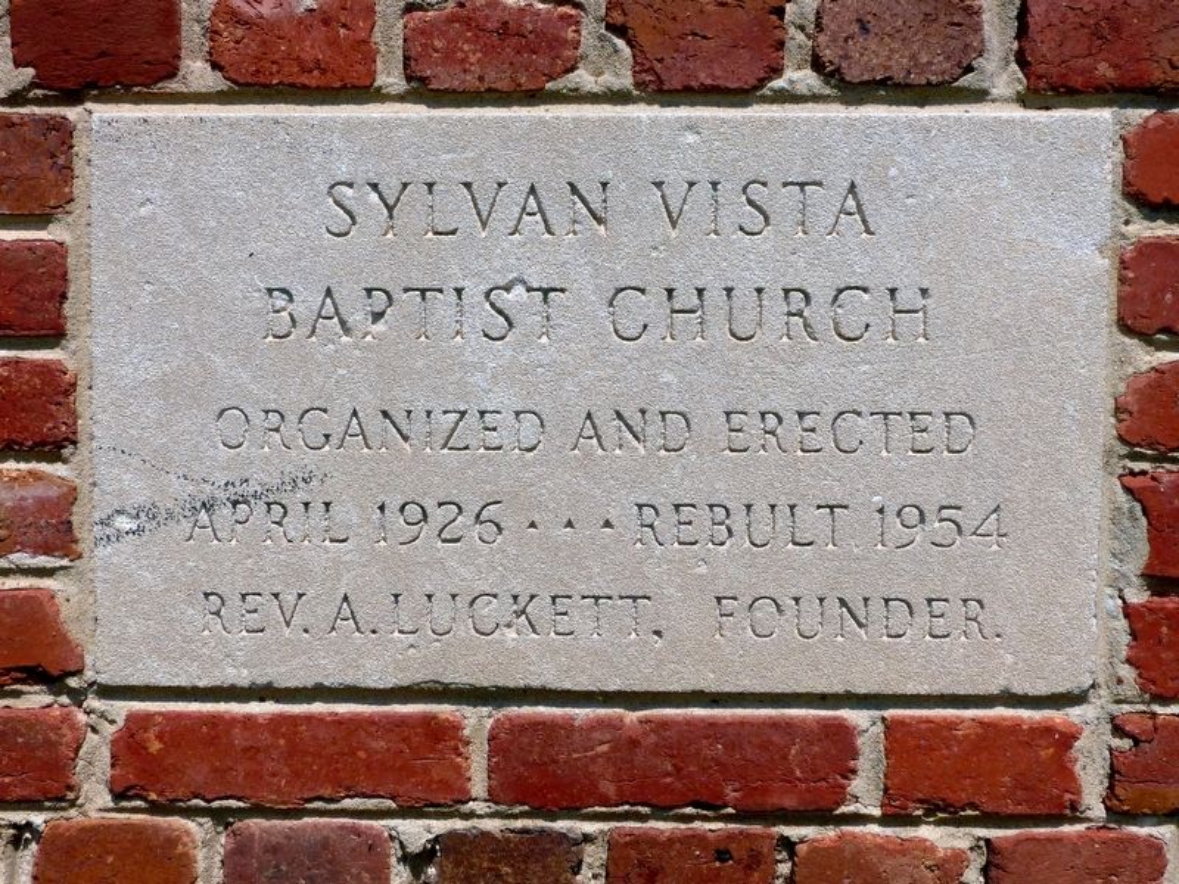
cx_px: 590
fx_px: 1669
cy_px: 442
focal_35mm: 49
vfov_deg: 29.7
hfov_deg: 38.9
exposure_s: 1/1300
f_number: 6.3
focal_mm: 8.7
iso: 100
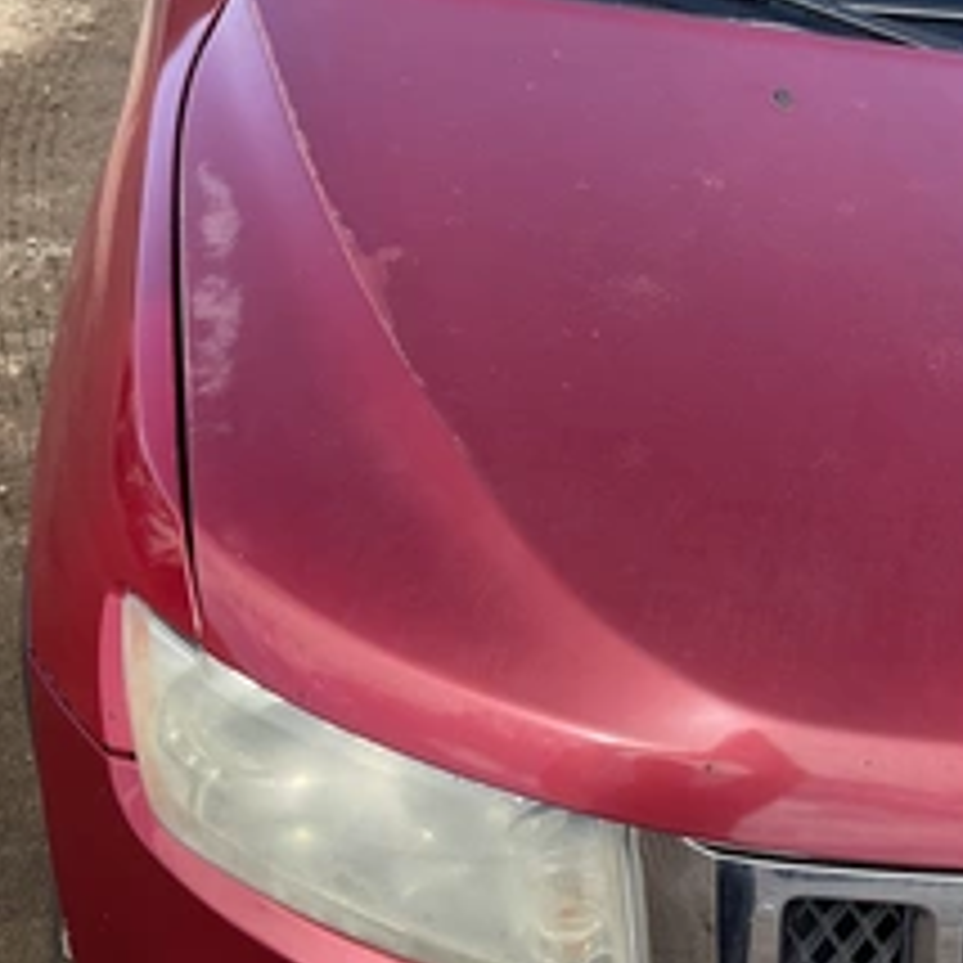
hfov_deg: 33.3
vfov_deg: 35.4
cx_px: 886
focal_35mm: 48
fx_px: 1511
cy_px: 490
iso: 25
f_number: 1.8
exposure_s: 1/599
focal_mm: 3
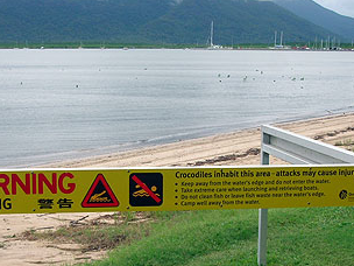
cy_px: 166
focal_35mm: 74
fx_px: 757
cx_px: 176
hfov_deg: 26.3
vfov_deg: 19.9
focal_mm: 8.4
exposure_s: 1/182
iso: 50
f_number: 5.6
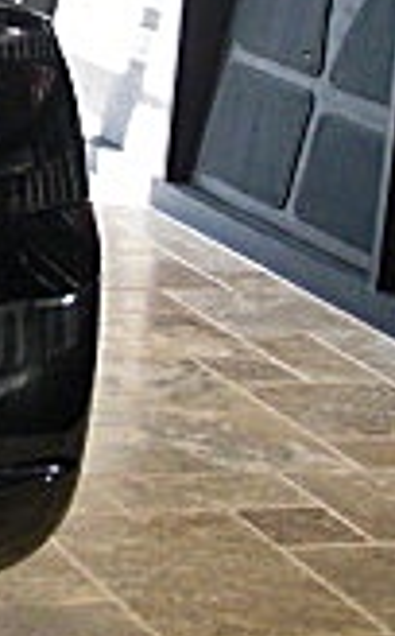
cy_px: -23
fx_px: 2575
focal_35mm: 149
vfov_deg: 13.8
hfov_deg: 8.5
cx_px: -279
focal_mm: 6.3
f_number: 2.8
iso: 200
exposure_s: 1/60
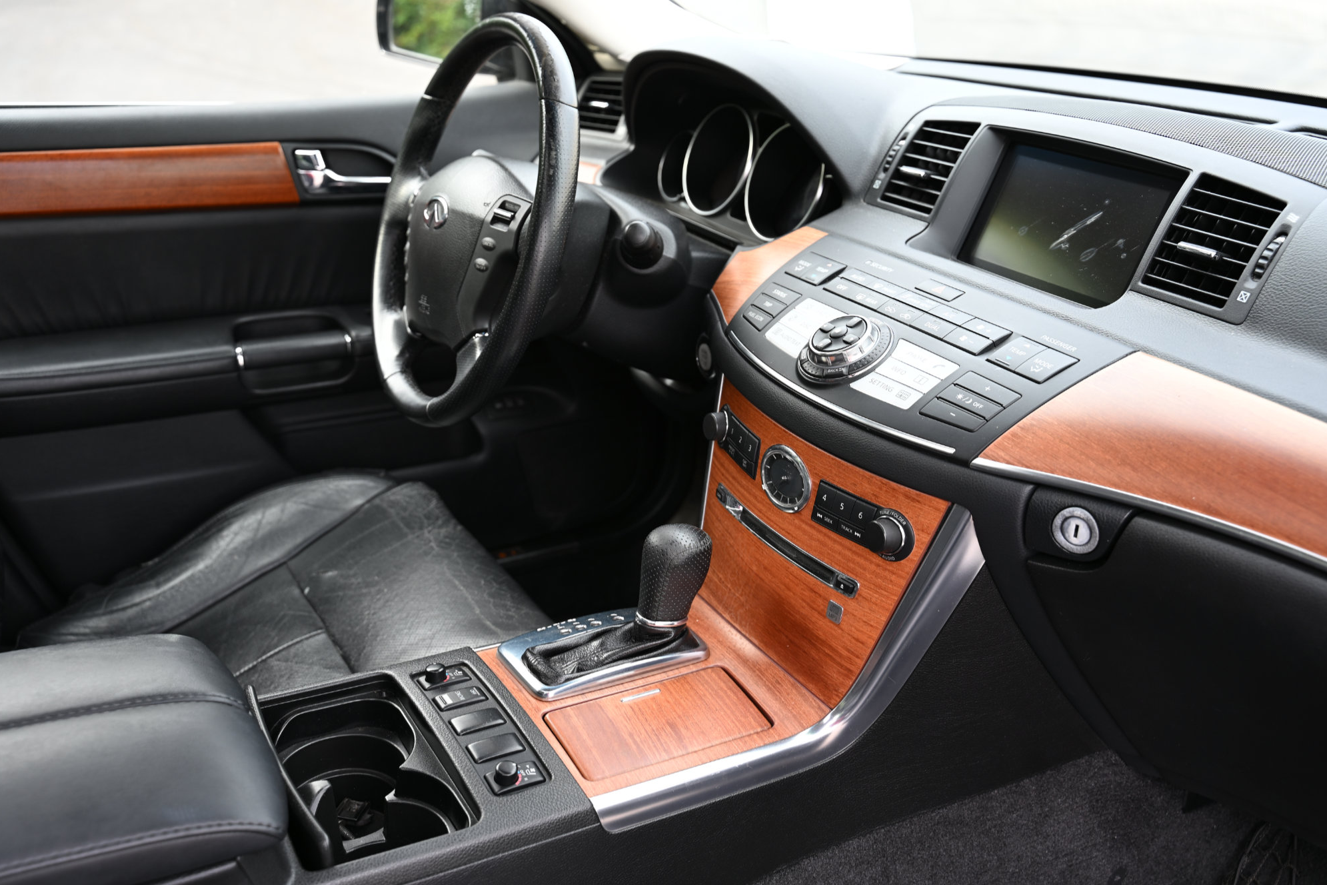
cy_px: 439
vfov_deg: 36.9
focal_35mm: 36
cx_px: 653
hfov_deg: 53.1
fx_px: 1327
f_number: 4
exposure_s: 1/40
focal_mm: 35
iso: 100
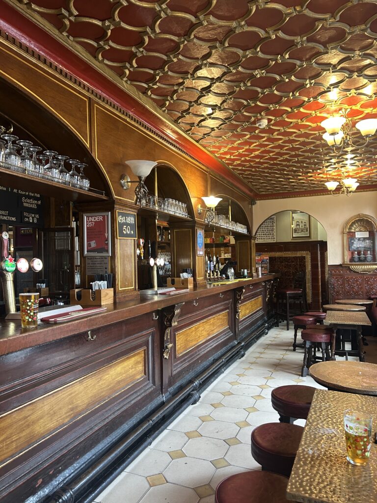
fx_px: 378
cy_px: 252
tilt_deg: +0.5
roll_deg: +1.7
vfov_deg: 67.3
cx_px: 188
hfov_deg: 53.1
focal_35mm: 26
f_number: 1.5
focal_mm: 5.7
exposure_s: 1/50
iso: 200
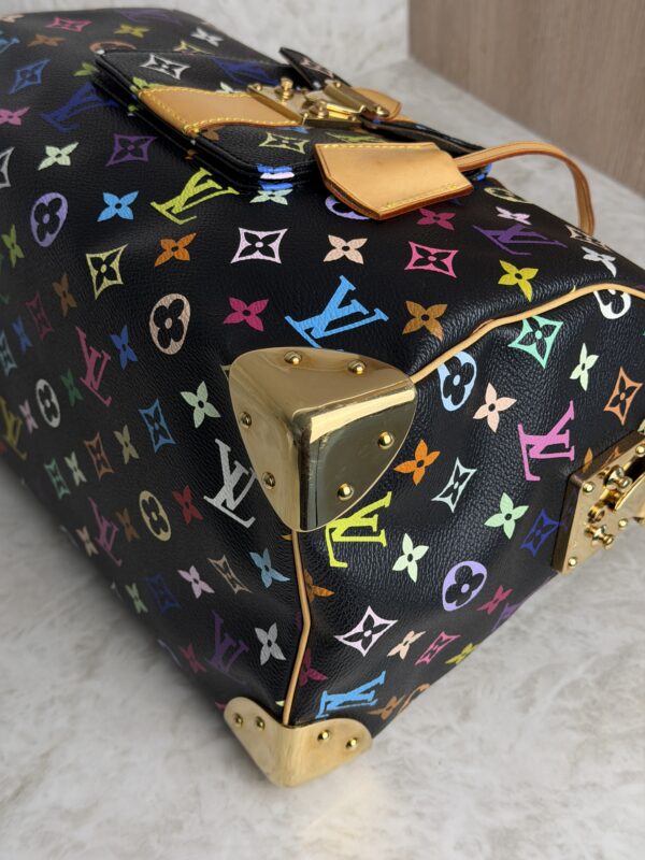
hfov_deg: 30.3
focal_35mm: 48
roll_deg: +3.2
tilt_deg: -41.8
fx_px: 1193
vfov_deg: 39.7
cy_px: 430
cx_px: 322
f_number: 1.78
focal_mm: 6.76
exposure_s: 1/135
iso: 50
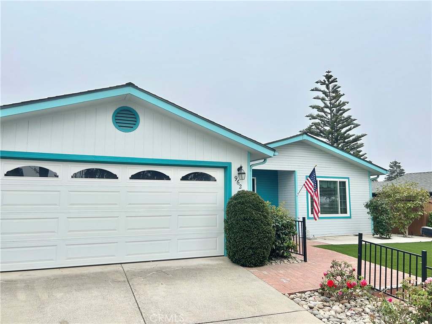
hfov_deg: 67.3
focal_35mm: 26
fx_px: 324
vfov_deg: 53.1
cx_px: 216
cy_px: 162
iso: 50
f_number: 1.5
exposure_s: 1/1468
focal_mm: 5.7
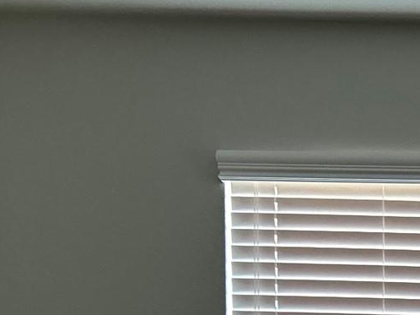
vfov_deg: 12.5
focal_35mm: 107
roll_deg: +0.7
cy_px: 588
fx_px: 1298
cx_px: 571
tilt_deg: -4.3
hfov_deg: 17.1
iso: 200
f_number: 1.5
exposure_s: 1/60
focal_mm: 5.7
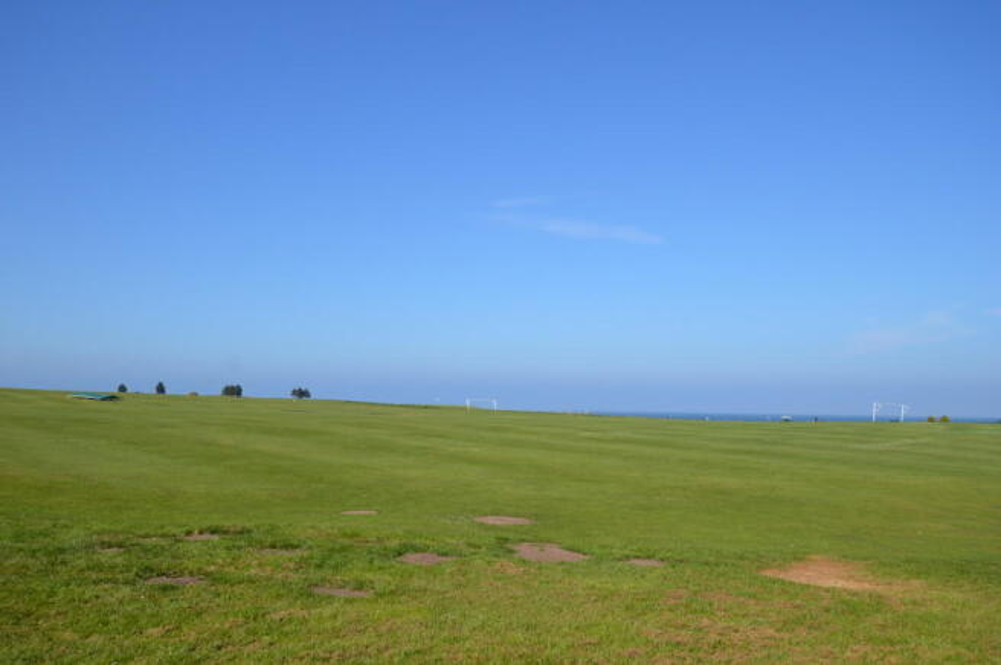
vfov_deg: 43.5
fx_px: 833
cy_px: 332
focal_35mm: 30
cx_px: 500
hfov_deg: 62.0
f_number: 8
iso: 100
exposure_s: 1/250
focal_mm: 20
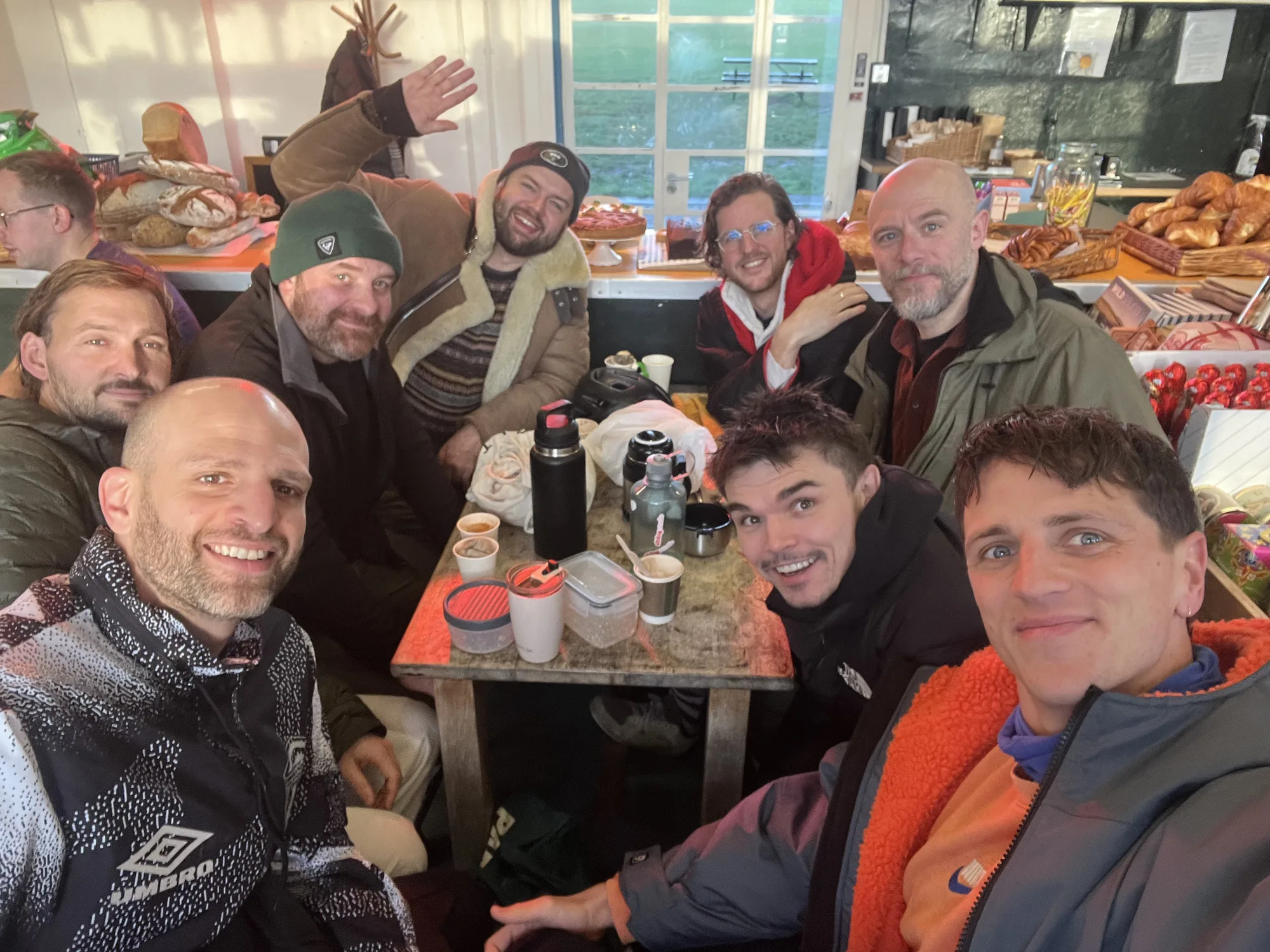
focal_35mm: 23
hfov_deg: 73.9
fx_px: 844
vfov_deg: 58.9
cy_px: 476
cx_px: 635
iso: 125
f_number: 2.2
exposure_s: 1/50
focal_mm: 2.71
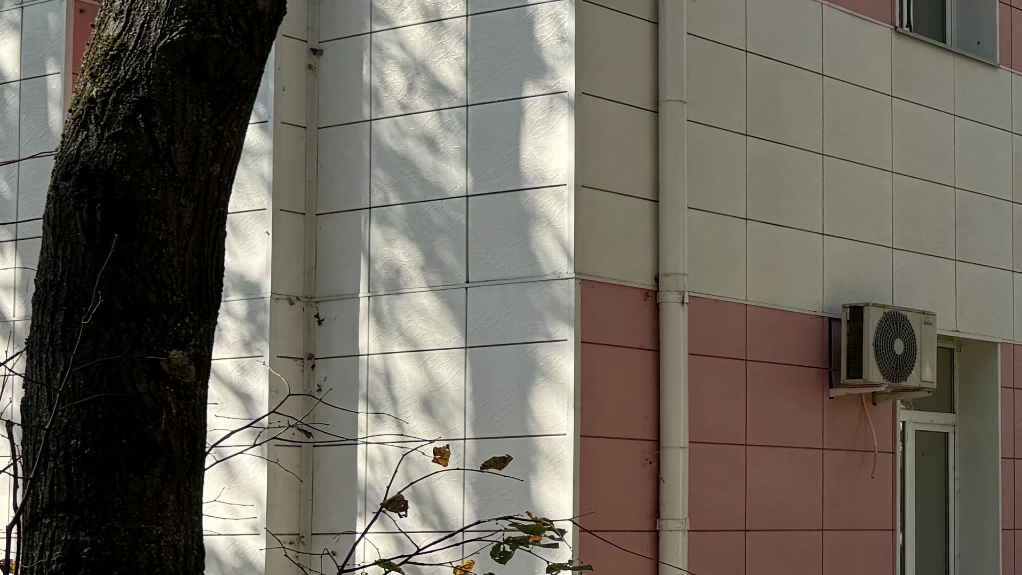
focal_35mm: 78
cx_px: 1026
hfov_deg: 25.8
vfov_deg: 15.4
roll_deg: -0.5
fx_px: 2114
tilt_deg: +5.3
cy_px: 397
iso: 80
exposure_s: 1/1395
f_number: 1.78
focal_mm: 6.76
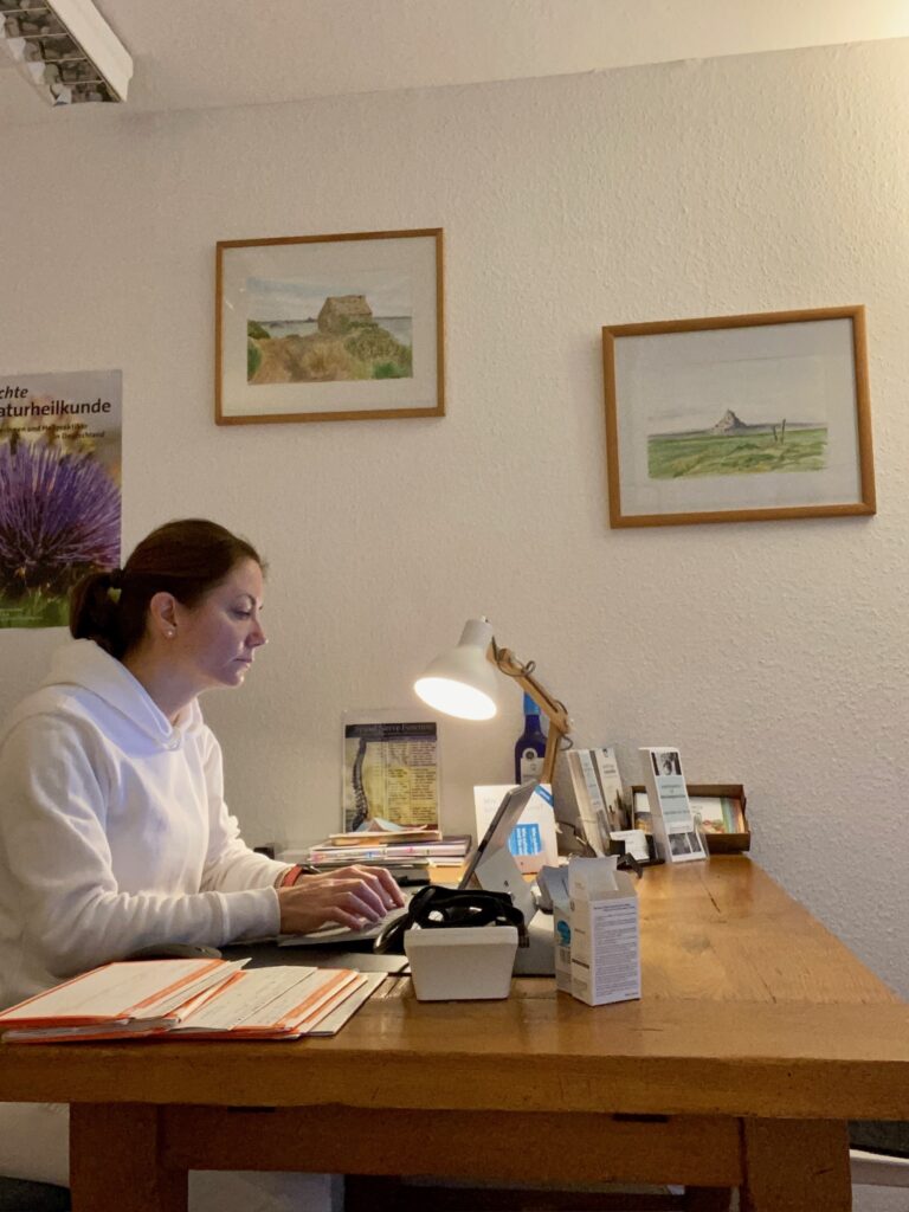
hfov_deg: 46.8
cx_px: 454
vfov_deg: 60.0
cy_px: 606
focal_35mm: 30
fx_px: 1050
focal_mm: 2.71
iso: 320
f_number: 2.2
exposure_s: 1/50
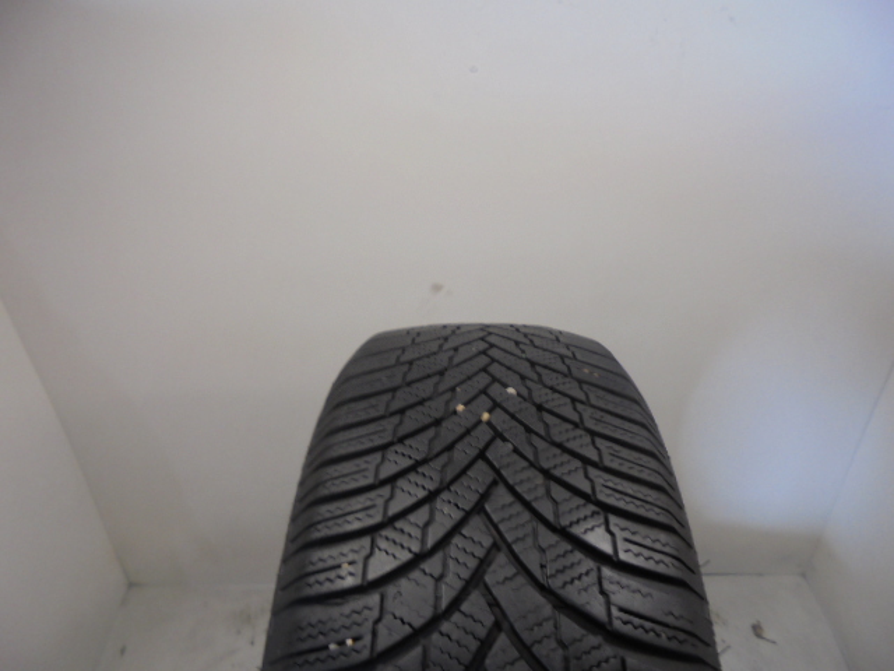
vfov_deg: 53.1
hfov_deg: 67.3
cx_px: 447
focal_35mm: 26
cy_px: 336
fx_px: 671
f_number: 3.5
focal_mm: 4.6
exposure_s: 1/40
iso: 100
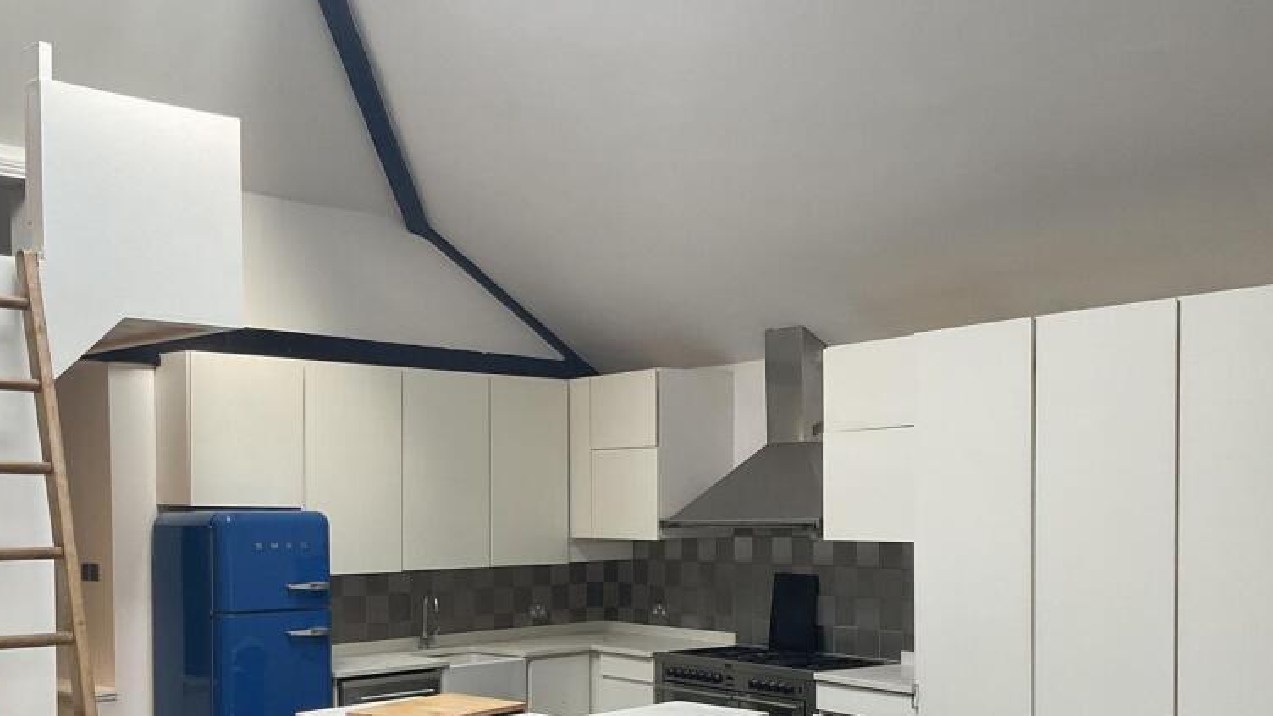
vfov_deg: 27.3
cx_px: 576
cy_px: 555
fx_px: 1451
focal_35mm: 43
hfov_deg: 47.3
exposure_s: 1/122
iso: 50
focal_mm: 3
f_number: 1.8
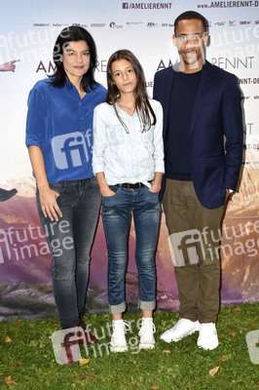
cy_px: 195
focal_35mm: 63
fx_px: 681
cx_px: 130
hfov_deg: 21.5
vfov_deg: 31.9
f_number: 6.3
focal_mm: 42
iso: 500
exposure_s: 1/160
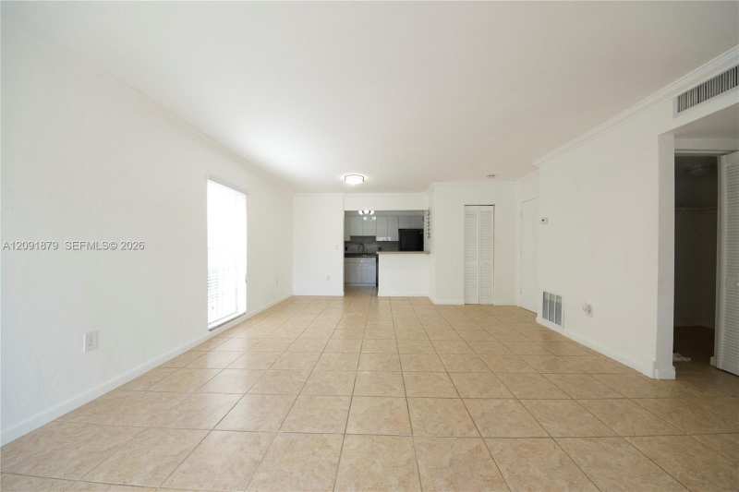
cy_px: 246
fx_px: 246
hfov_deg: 112.6
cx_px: 370
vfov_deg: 90.0
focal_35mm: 12
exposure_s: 1/250
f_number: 9
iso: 3200
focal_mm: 8
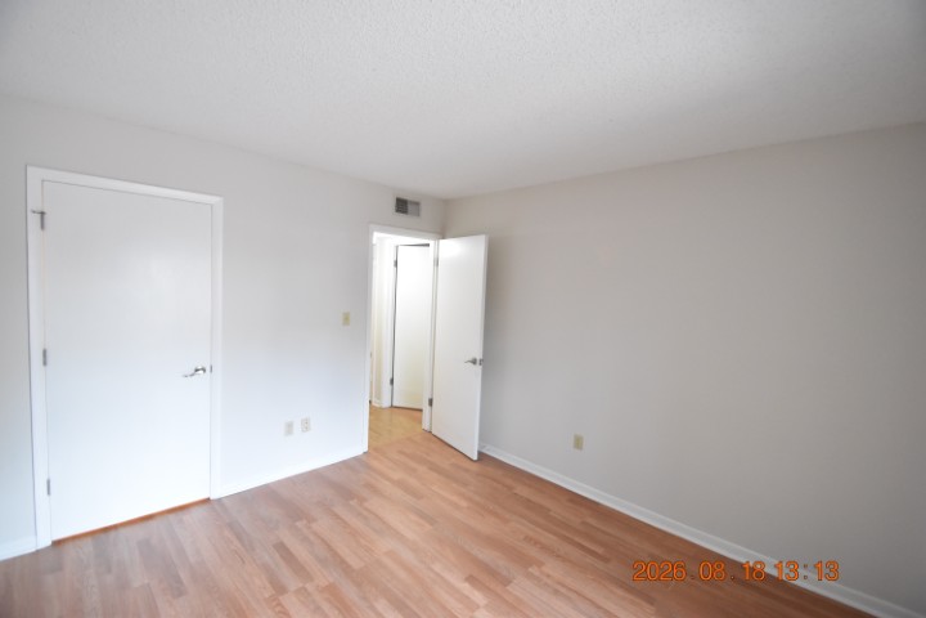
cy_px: 309
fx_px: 386
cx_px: 463
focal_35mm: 15
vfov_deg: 77.3
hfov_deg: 100.4
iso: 2500
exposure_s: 1/60
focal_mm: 10
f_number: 3.5
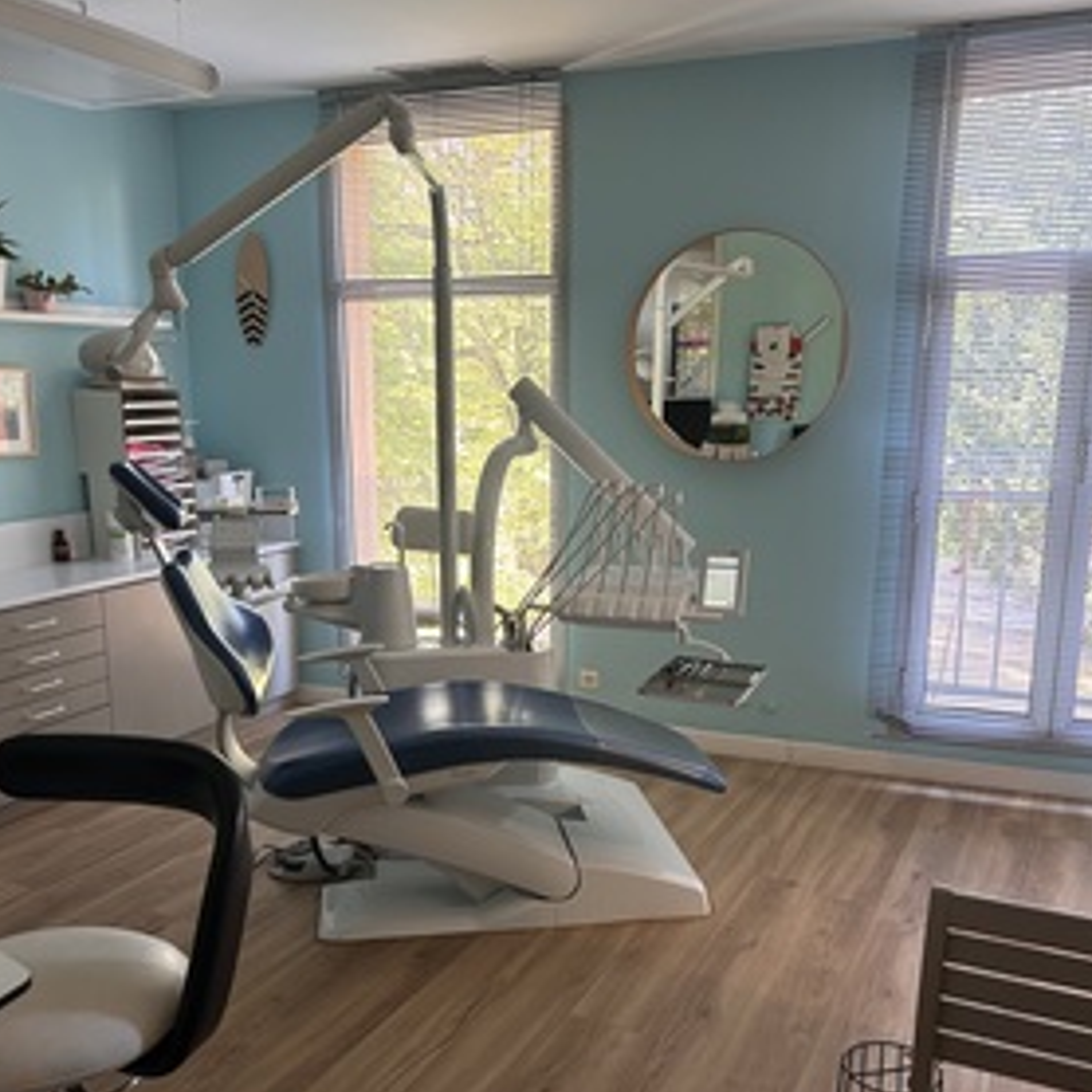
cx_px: 554
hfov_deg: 51.1
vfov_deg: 50.9
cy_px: 630
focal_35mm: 32
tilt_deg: -13.4
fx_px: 1142
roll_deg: -0.2
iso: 160
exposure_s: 1/60
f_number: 1.5
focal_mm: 5.7
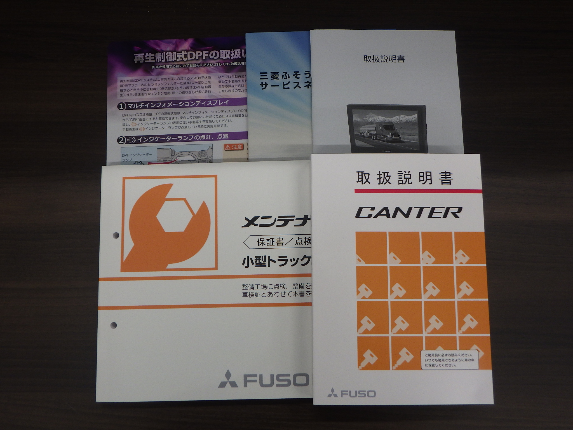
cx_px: 286
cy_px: 215
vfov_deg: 49.7
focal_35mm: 28
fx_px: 463
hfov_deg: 63.4
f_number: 3.5
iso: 125
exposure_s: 1/100
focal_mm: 5
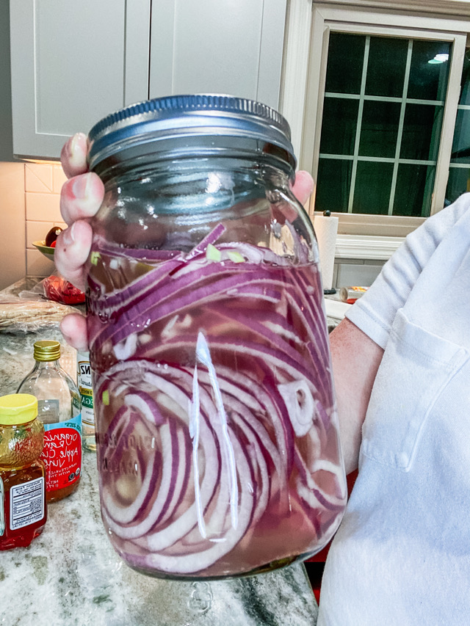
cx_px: 235
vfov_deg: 60.0
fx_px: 543
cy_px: 313
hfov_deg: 46.8
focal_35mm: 30
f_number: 2.2
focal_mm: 2.71
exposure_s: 1/45
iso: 160
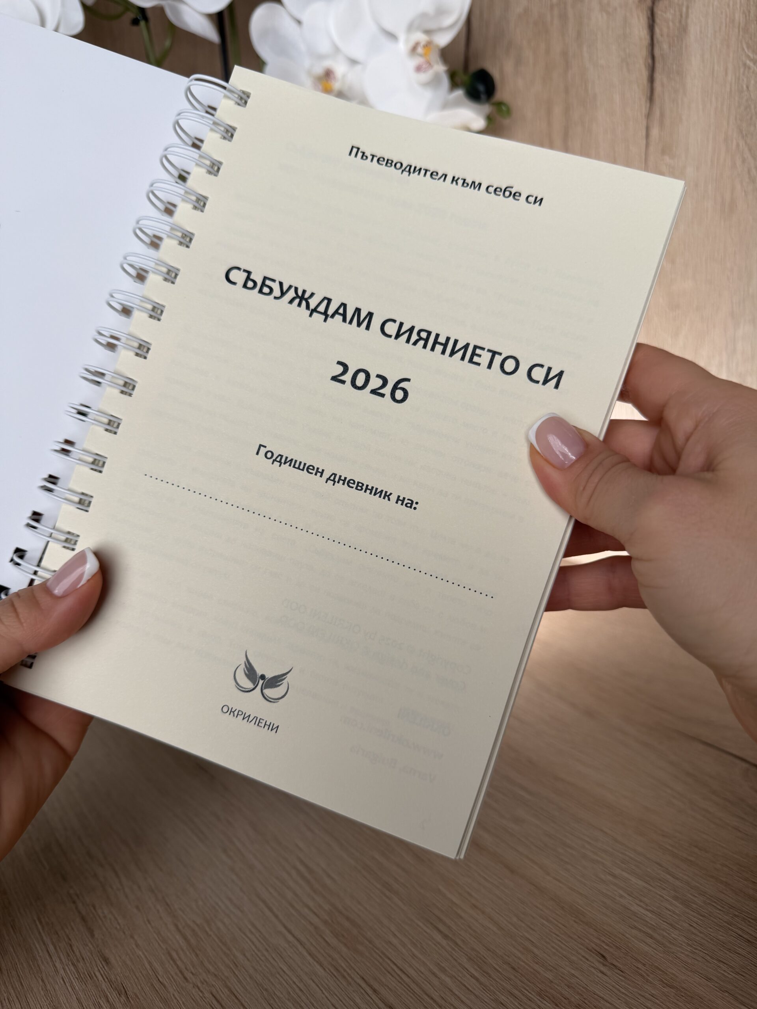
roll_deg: +3.5
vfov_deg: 71.6
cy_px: 504
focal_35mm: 24
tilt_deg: -18.5
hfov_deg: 56.8
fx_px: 700
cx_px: 378
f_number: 1.78
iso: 80
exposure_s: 1/308
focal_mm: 6.76
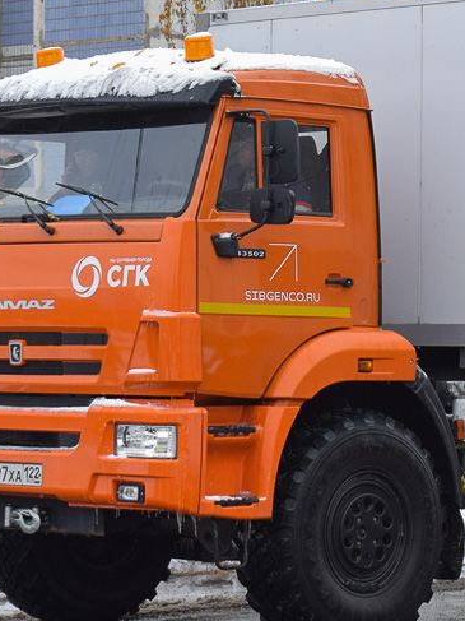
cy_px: 233
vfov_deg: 14.6
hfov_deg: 10.9
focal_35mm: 135
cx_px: 445
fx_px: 2419
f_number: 6.3
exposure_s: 1/640
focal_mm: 38
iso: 400
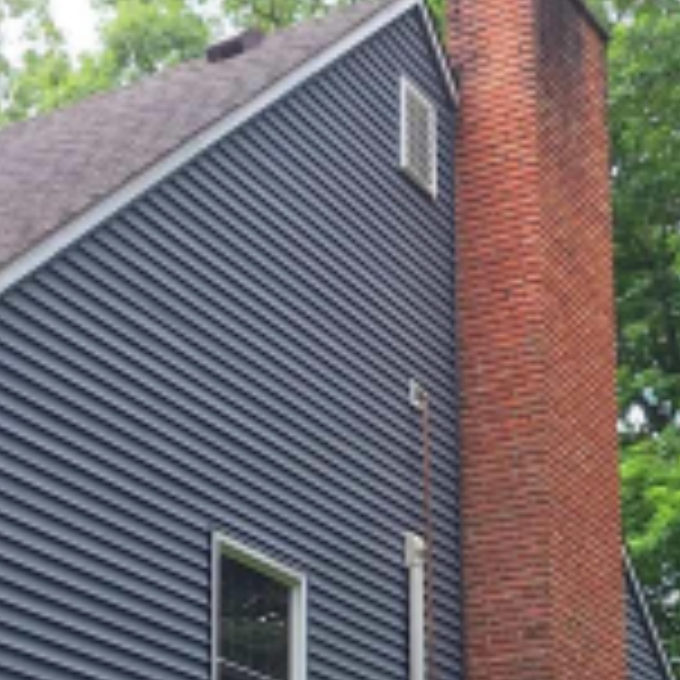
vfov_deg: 18.5
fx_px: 2000
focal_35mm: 90
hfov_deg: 19.1
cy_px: 768
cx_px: 122
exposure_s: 1/234
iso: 40
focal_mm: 5.54
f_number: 1.8
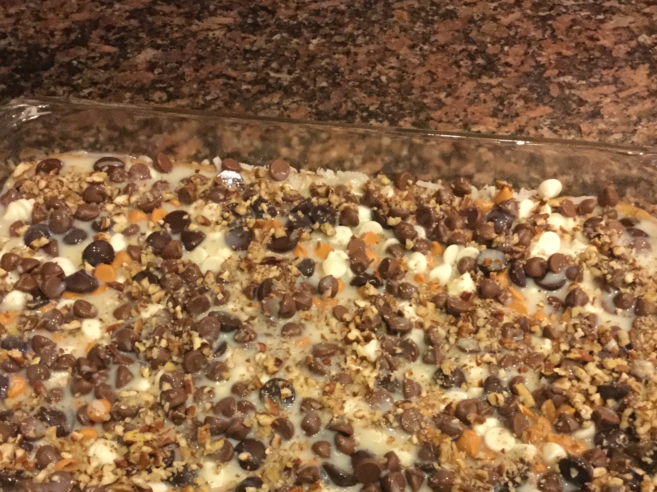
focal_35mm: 45
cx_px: 346
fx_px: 854
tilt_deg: -52.1
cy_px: 350
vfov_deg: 31.8
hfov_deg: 42.1
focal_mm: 3.3
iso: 250
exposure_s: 1/15
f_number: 2.4
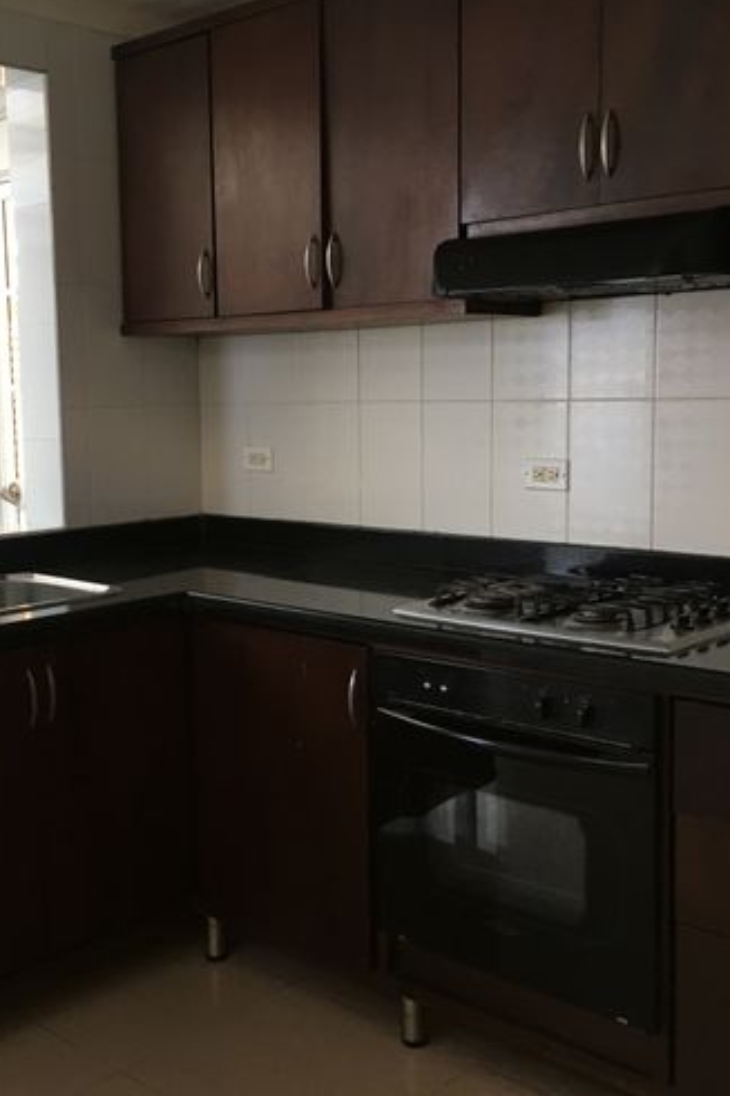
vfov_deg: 47.4
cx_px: 265
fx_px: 1248
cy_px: 547
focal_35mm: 41
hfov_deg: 32.4
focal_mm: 4.15
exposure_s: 1/30
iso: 80
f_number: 2.2
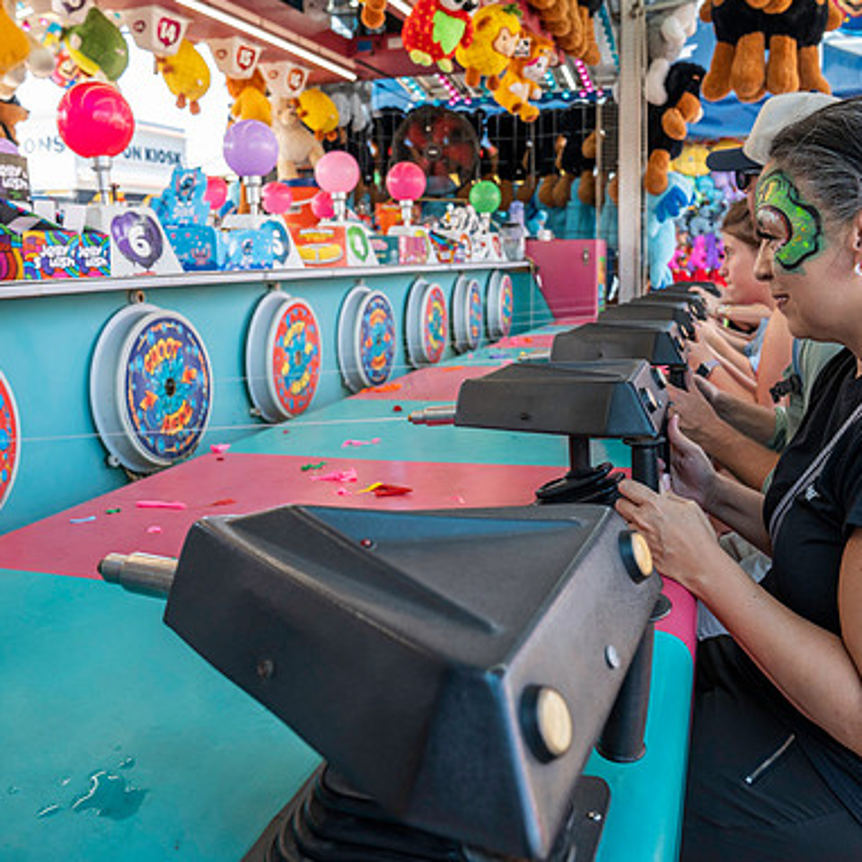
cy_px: 432
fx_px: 873
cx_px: 436
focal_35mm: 31
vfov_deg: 52.5
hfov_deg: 52.5
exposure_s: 1/200
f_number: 5.6
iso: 1000
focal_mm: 24
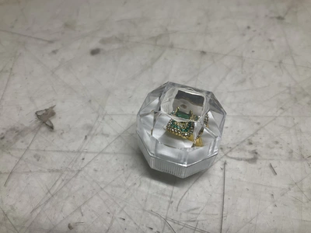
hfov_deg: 61.7
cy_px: 116
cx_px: 156
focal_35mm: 29
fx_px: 261
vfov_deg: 48.2
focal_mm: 3
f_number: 1.8
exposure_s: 1/120
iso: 32
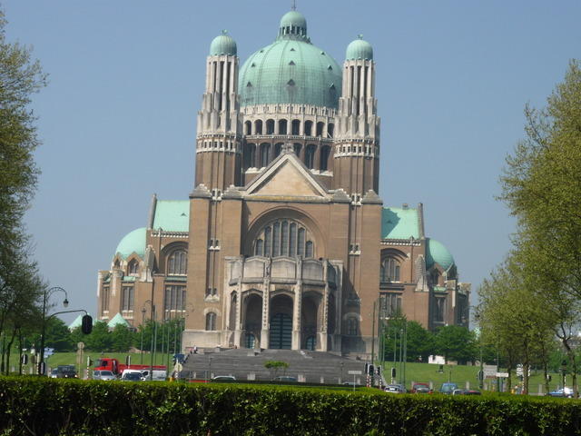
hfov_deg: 19.4
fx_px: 1695
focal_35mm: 101
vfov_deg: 14.6
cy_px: 218
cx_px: 290
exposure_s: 1/500
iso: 100
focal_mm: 16.3
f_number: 6.3
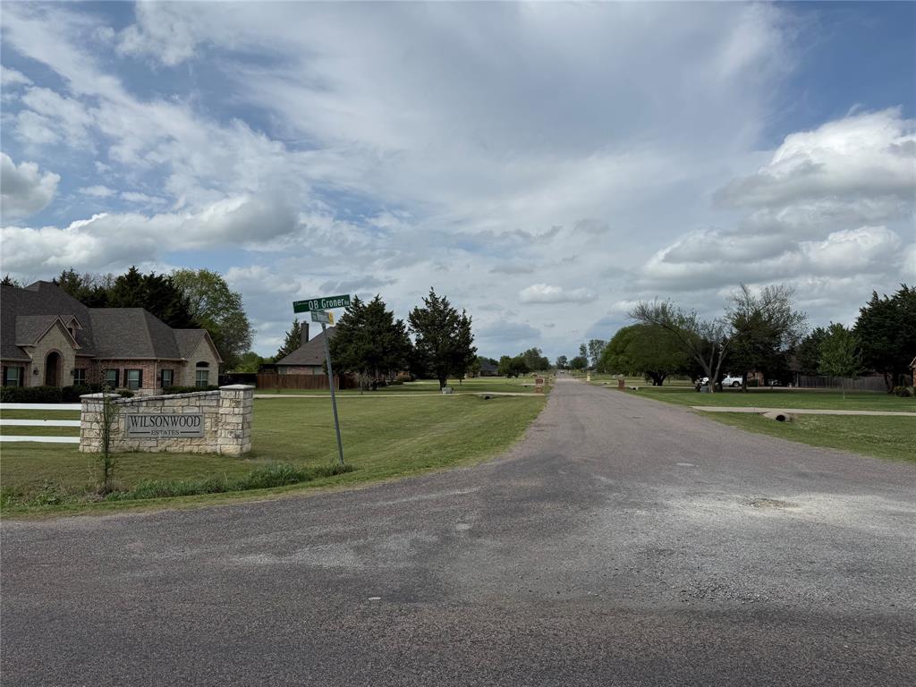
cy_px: 344
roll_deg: -0.1
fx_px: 635
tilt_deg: +2.7
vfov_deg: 56.8
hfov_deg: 71.6
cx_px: 458
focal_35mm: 24
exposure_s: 1/11905
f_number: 1.78
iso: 80
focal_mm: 6.76
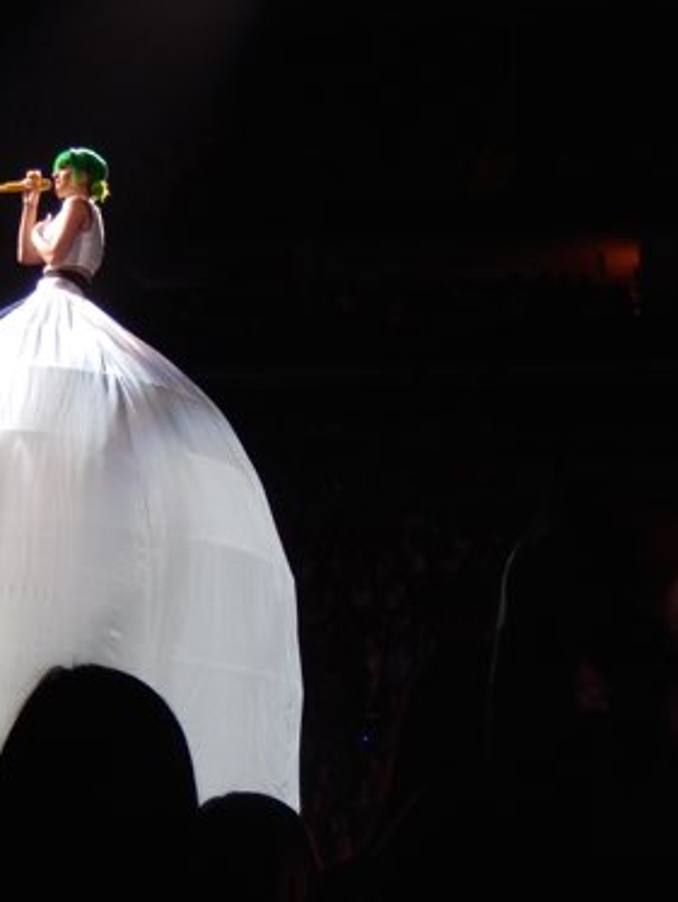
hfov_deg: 19.2
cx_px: 372
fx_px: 2009
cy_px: 683
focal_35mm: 77
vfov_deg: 25.0
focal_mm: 6.5
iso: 160
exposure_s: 1/30
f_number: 4
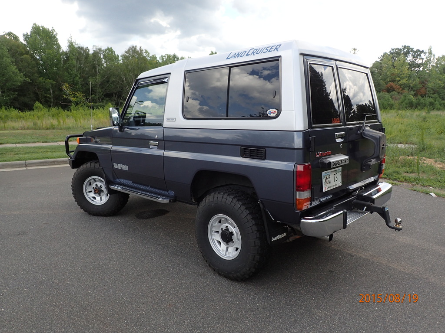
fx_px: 321
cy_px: 166
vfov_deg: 54.9
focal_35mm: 25
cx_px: 222
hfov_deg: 69.4
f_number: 2.8
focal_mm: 4.5
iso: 100
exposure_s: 1/500
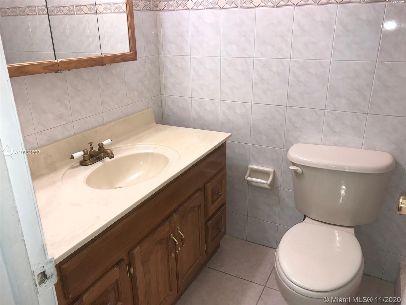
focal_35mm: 28
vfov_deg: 49.7
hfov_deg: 63.4
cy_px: 152
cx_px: 203
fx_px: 328
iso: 20
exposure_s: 1/63
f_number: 1.8
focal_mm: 3.99
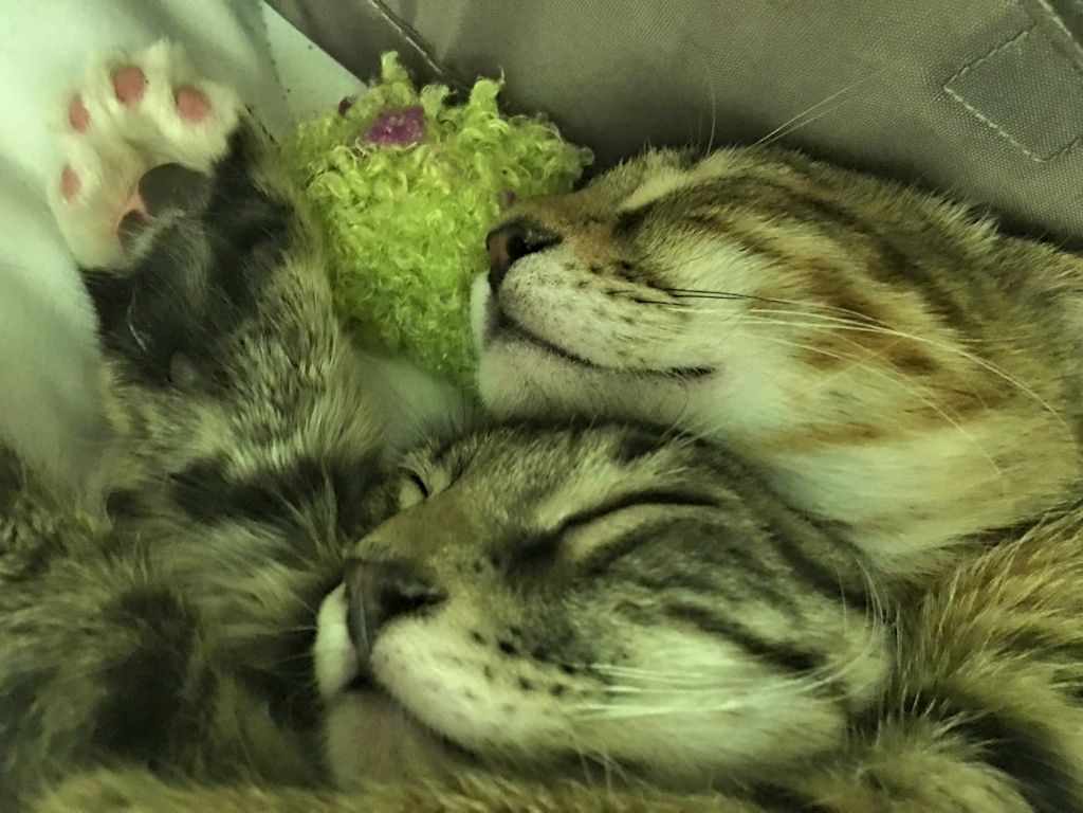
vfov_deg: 48.2
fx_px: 907
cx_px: 542
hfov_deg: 61.7
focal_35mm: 29
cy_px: 406
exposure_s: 1/4
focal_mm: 4.15
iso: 125
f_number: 2.2
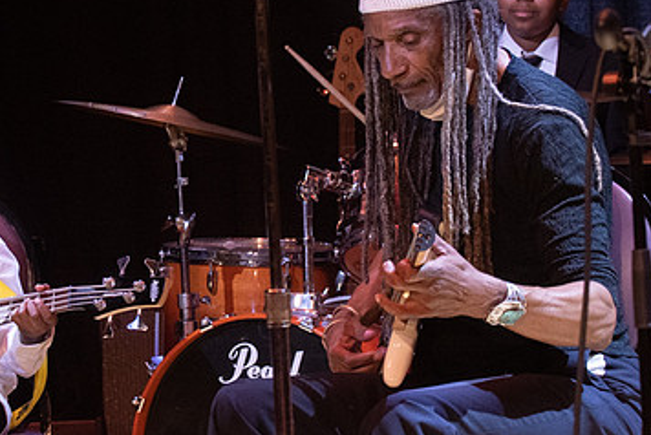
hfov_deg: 12.0
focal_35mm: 171
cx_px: 194
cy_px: 180
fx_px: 3095
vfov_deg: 8.0
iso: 3200
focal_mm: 70
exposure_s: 1/200
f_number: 5.6
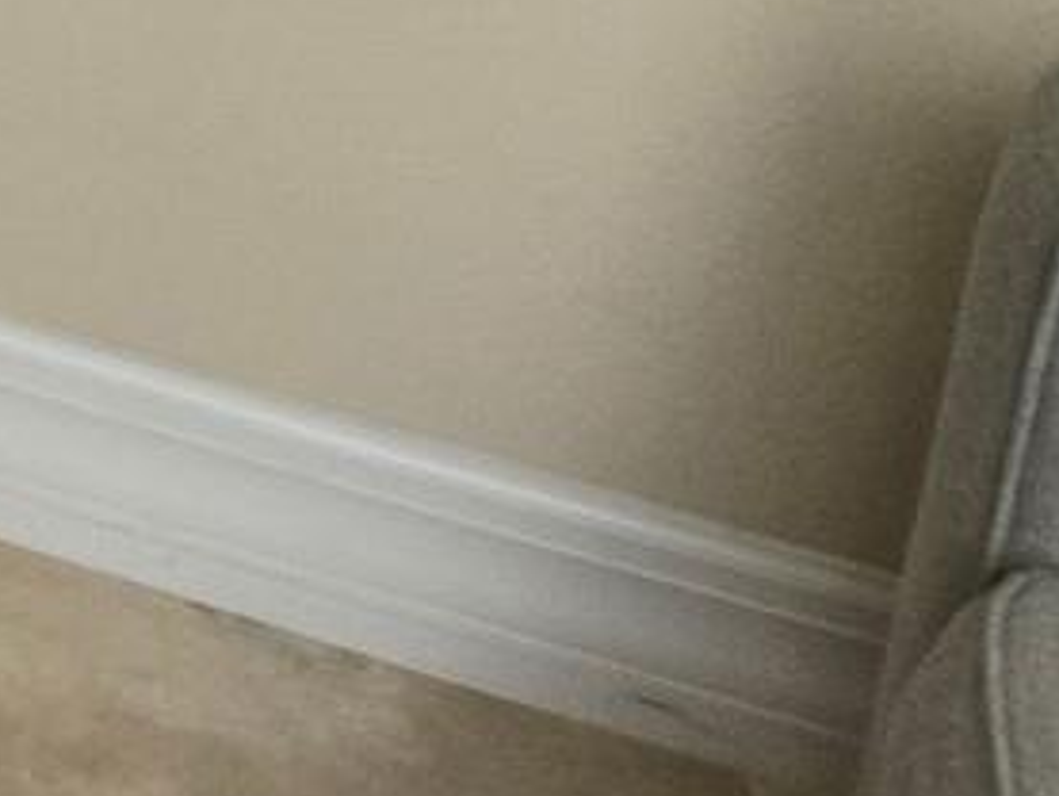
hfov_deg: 11.2
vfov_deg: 9.5
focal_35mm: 133
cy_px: -1316
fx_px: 4071
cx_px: -1805
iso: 200
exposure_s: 1/120
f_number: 1.8
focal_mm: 5.4
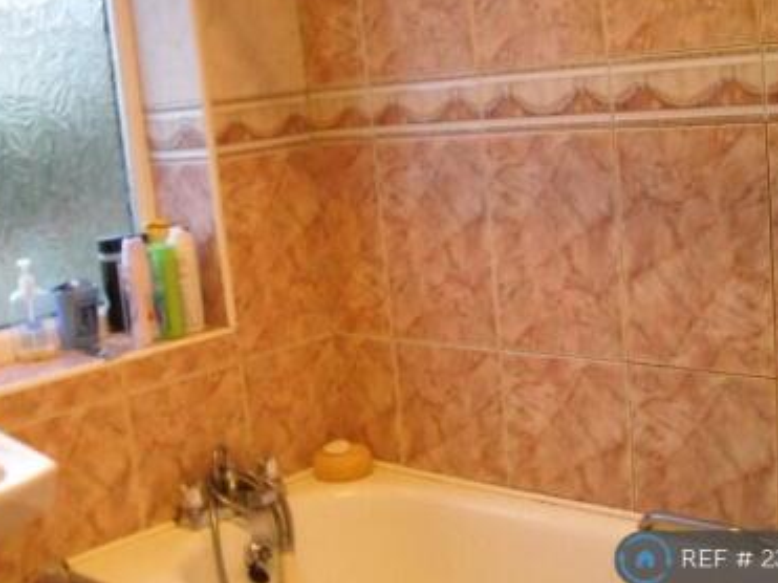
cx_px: 280
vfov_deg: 26.5
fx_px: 1236
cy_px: 305
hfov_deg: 34.7
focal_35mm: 55
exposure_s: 1/31
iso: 400
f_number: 2.8
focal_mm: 5.7
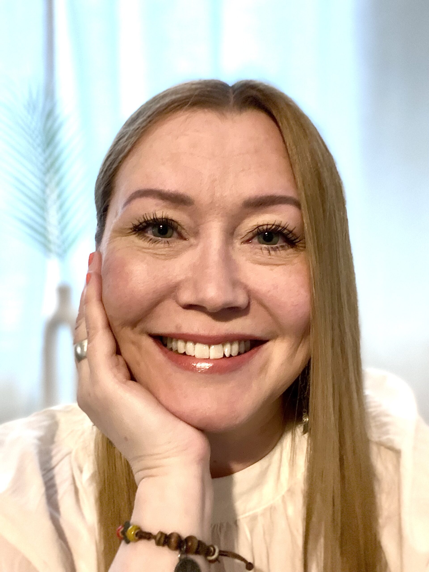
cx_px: 214
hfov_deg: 46.8
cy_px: 286
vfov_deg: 60.0
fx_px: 496
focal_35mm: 30
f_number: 2.2
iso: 400
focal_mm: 2.71
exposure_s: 1/33
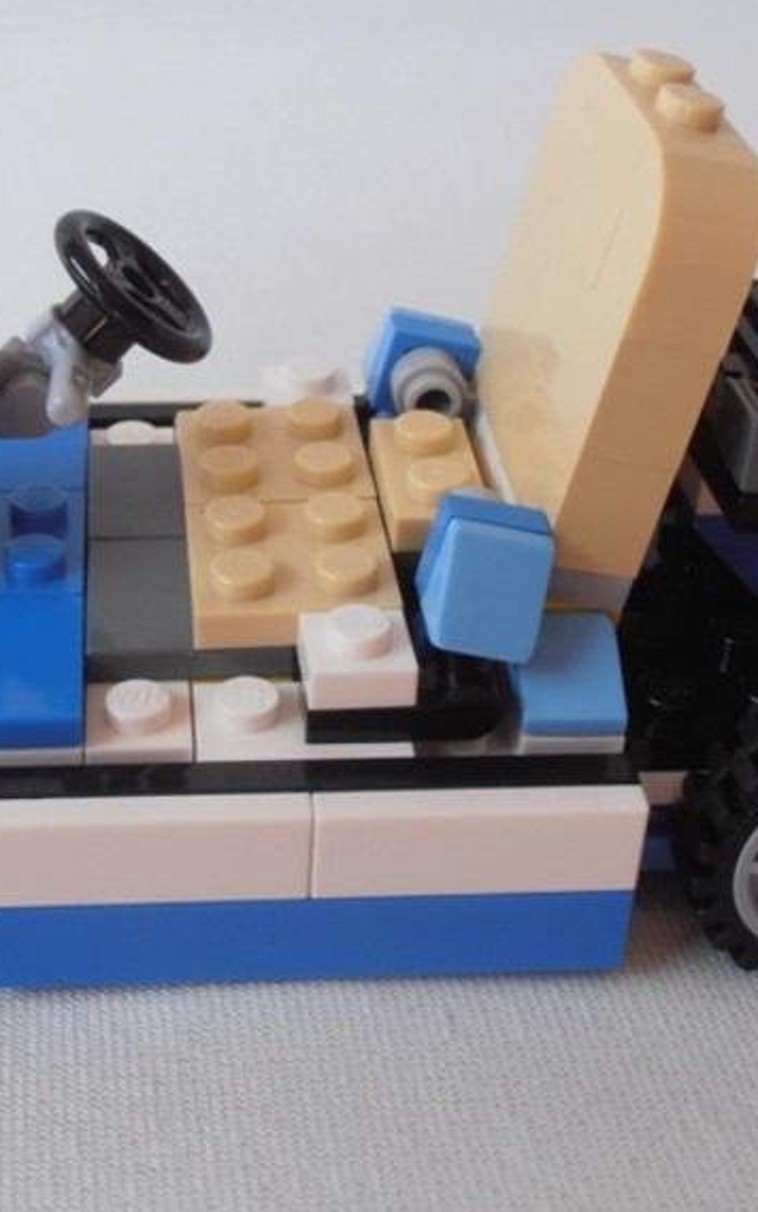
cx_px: 262
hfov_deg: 20.9
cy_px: 502
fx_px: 2048
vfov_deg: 32.9
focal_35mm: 62
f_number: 3.9
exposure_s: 1/40
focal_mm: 6.61
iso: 80
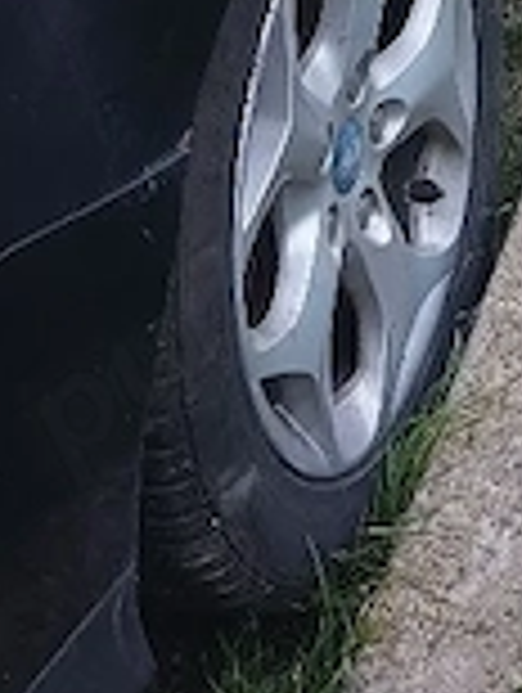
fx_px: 2386
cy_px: -362
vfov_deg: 15.2
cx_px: 500
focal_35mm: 119
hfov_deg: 12.4
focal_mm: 6.06
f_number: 1.69
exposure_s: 1/33.4
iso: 1250
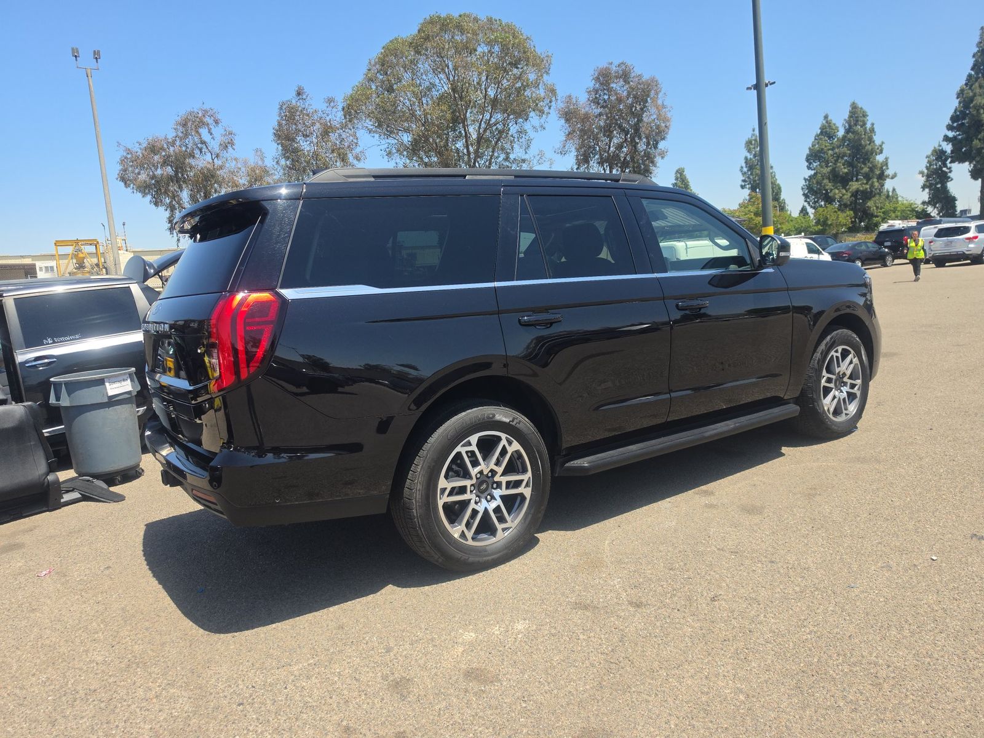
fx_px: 654
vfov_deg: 58.9
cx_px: 492
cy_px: 369
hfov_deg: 73.9
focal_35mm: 23
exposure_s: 1/3092
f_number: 1.4
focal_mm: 6.5
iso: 63
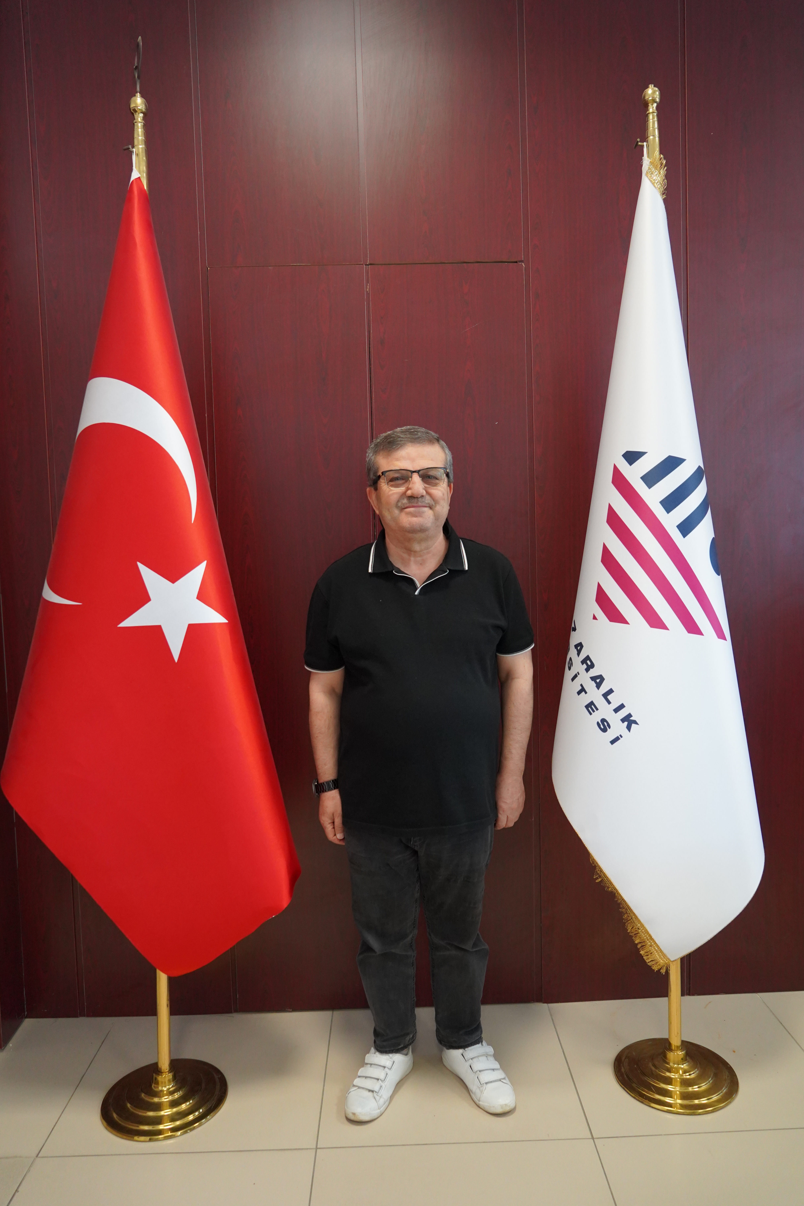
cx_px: 402
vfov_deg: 73.7
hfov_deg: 53.1
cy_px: 603
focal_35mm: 24
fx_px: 804
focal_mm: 24
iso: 3200
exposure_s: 1/160
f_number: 4
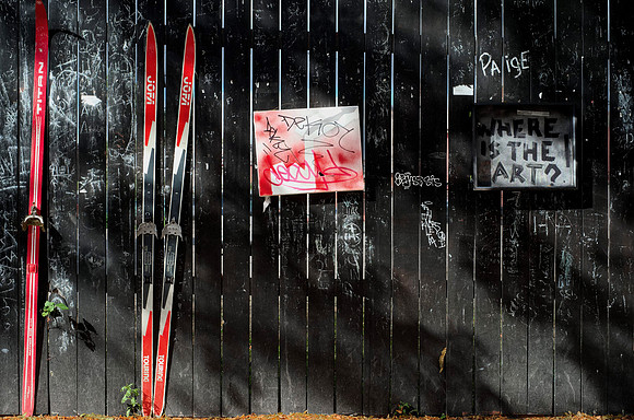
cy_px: 210
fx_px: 931
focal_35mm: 53
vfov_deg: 25.4
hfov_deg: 37.6
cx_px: 317
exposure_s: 1/600
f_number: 8
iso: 1000
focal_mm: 35
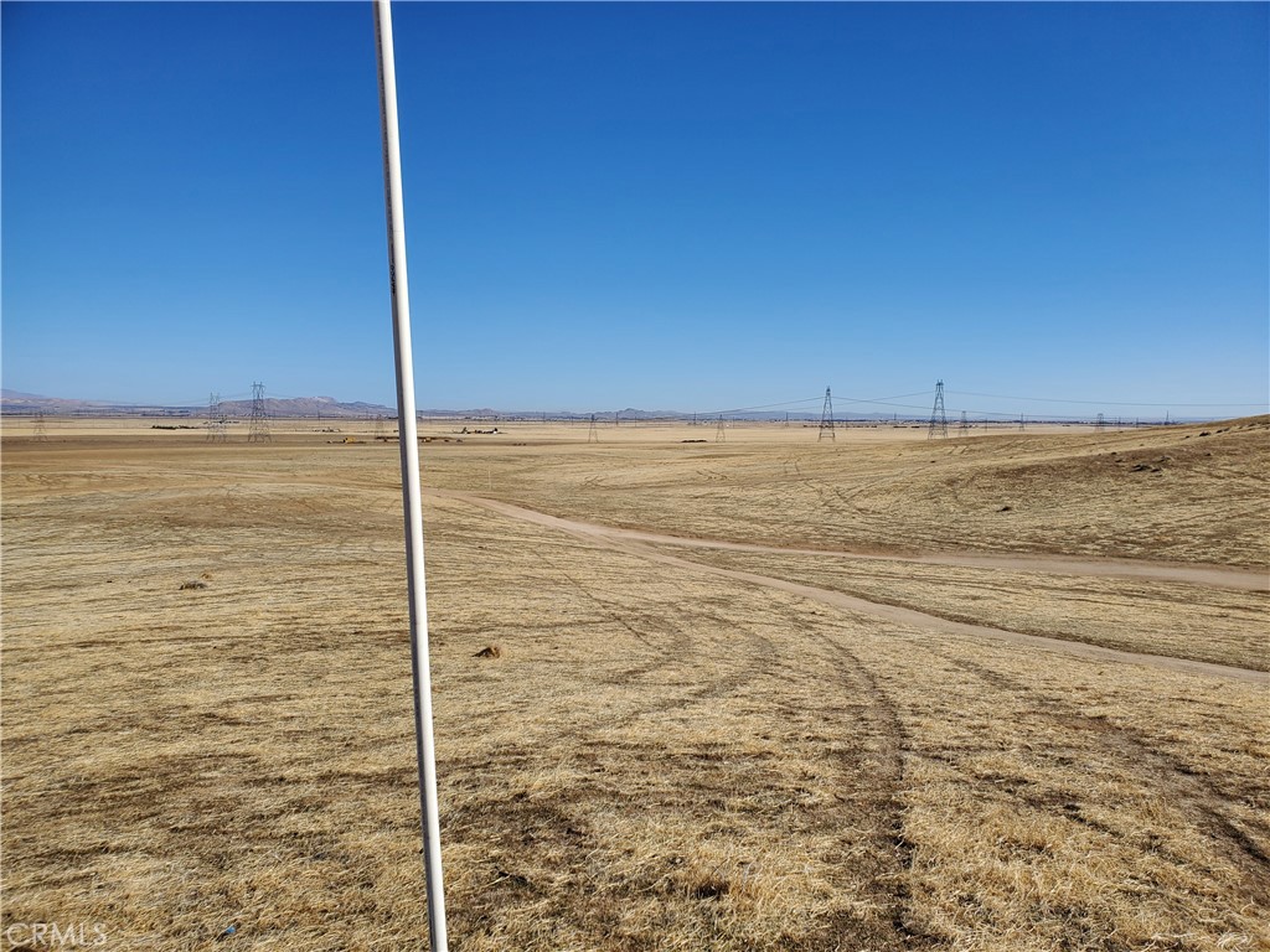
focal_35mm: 26
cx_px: 635
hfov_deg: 67.3
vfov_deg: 53.1
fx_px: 954
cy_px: 476
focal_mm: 4.3
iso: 50
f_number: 2.4
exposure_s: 1/2523
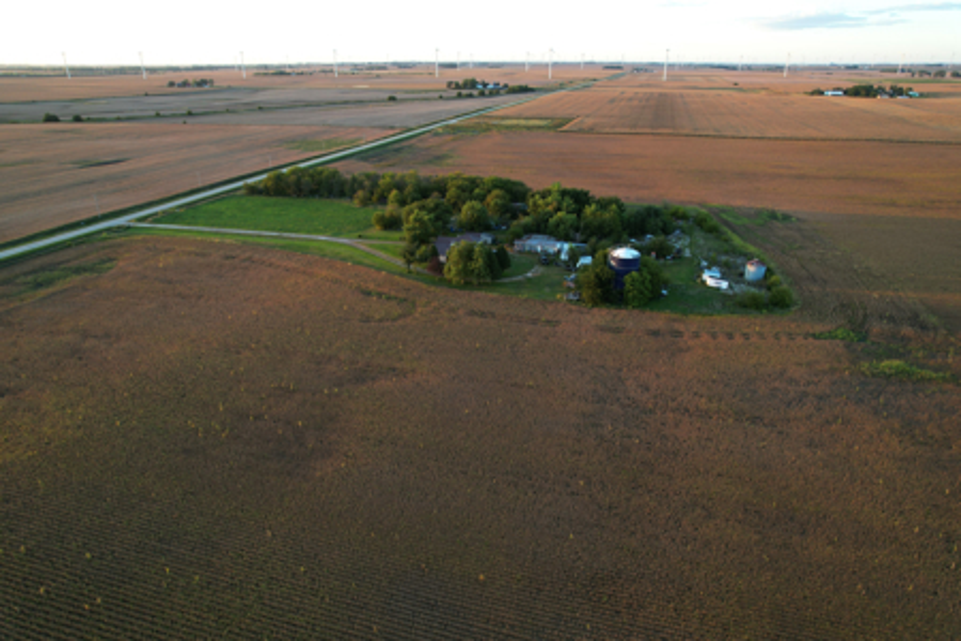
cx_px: 480
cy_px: 320
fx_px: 587
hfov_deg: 78.6
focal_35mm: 22
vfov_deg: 57.2
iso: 100
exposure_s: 1/120
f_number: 2.8
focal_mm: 8.38
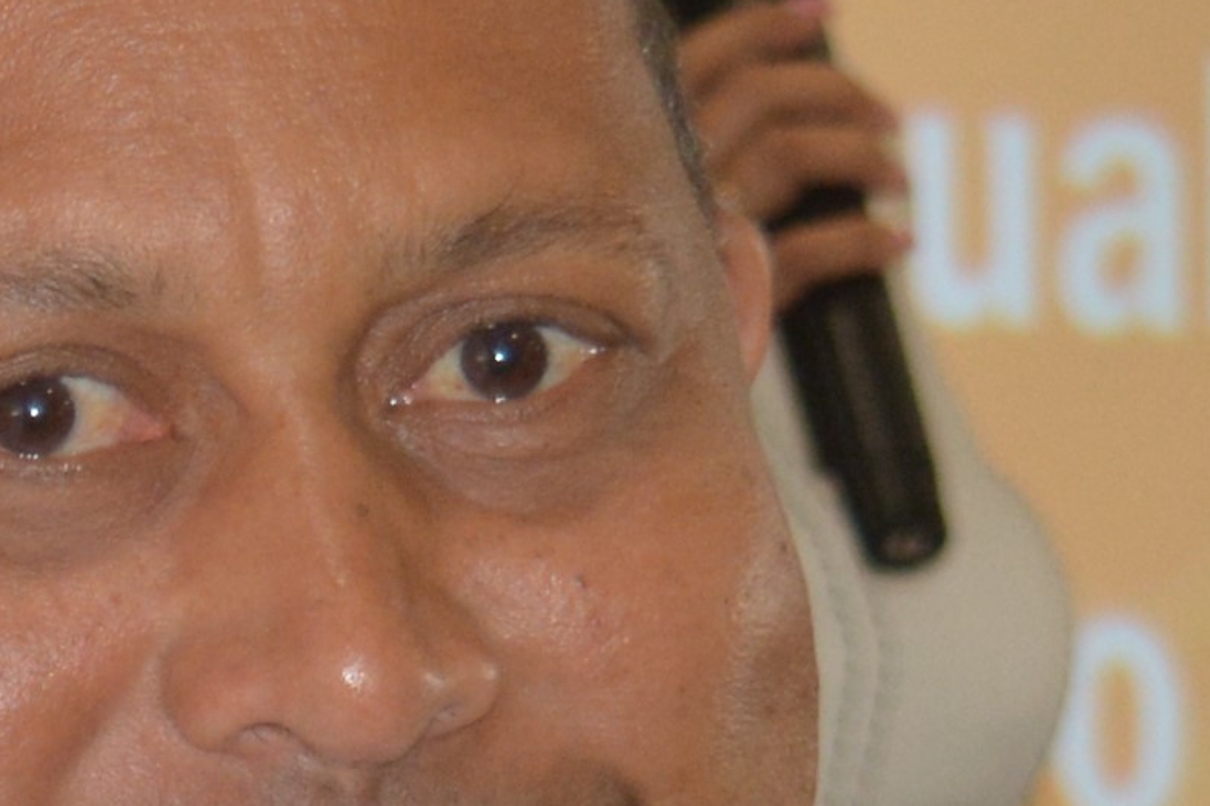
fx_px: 13069
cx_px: -238
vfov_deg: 3.5
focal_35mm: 389
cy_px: 1851
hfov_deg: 5.3
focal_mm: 34
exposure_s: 1/60
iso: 500
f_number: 4.5
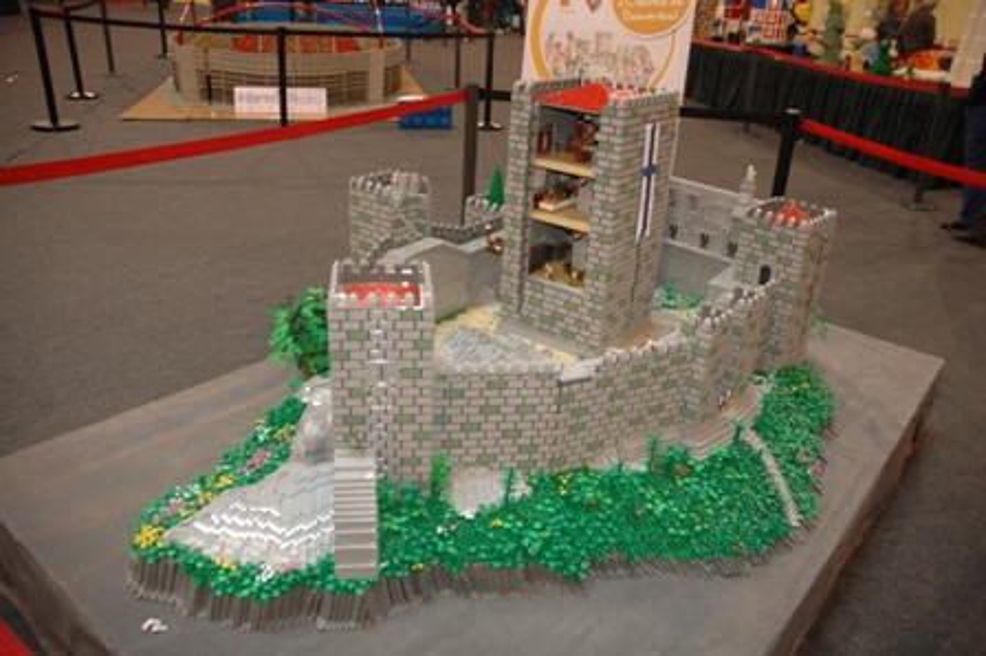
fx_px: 739
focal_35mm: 27
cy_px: 328
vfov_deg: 47.9
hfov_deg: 67.4
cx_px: 493
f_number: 4
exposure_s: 1/60
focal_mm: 18
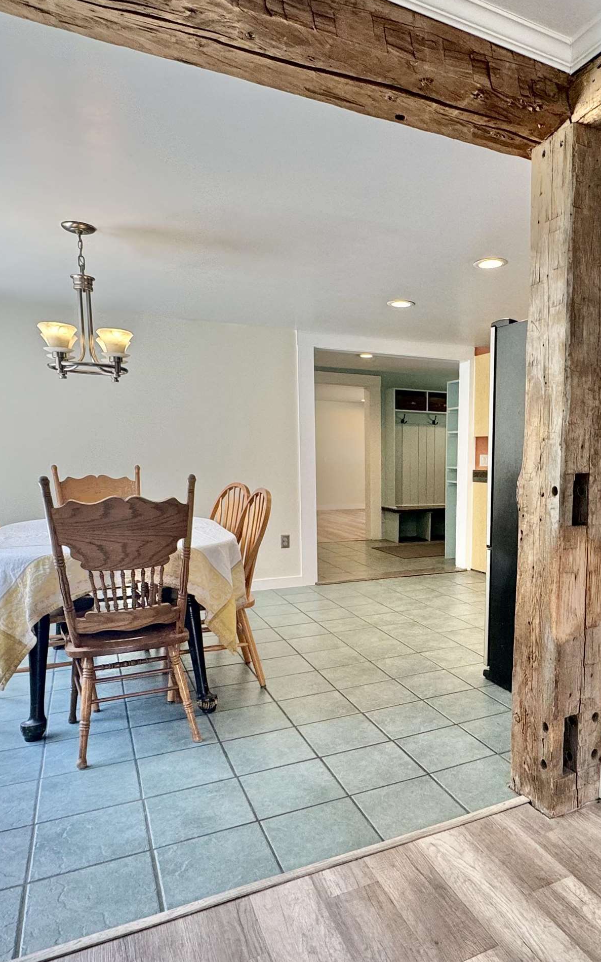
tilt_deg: -8.8
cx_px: 435
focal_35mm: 24
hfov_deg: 49.4
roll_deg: -0.8
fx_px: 629
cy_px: 553
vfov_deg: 74.3
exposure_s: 1/120
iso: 160
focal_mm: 2.22
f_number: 2.2
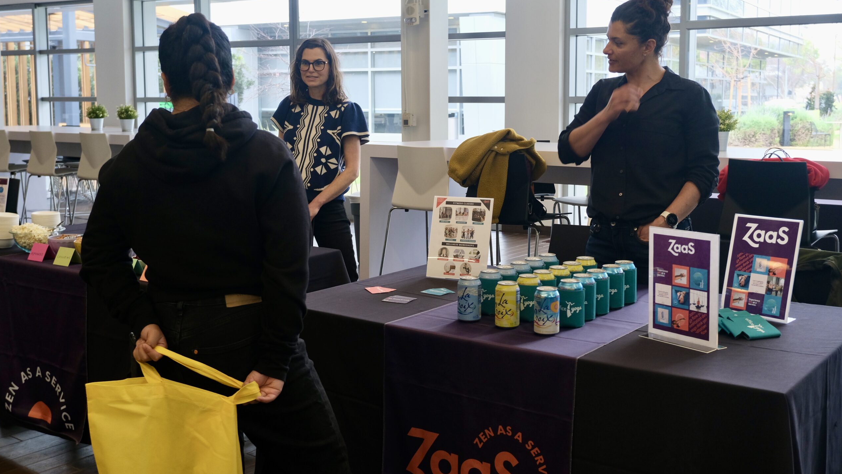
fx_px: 938
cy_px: 211
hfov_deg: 48.4
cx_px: 420
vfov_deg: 28.3
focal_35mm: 42
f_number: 4.4
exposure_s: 1/100
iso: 800
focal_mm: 26.4
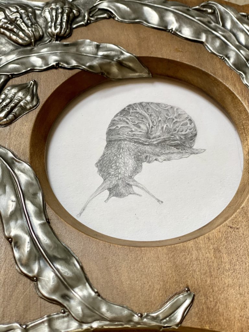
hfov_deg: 28.0
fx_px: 499
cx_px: 124
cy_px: 166
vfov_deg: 36.8
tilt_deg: -55.2
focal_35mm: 52
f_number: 2
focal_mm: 6
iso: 80
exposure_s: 1/122
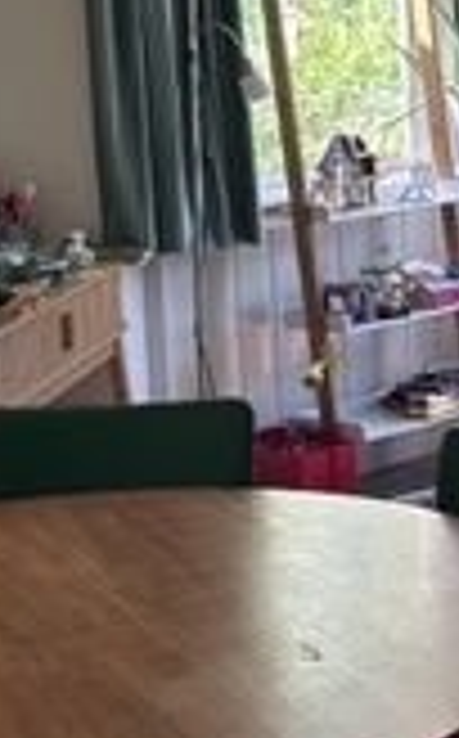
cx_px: 738
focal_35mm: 101
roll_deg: +0.7
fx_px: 2029
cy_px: 234
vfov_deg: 20.5
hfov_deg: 12.2
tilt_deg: -9.5
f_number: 1.5
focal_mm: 5.7
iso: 40
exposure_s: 1/121
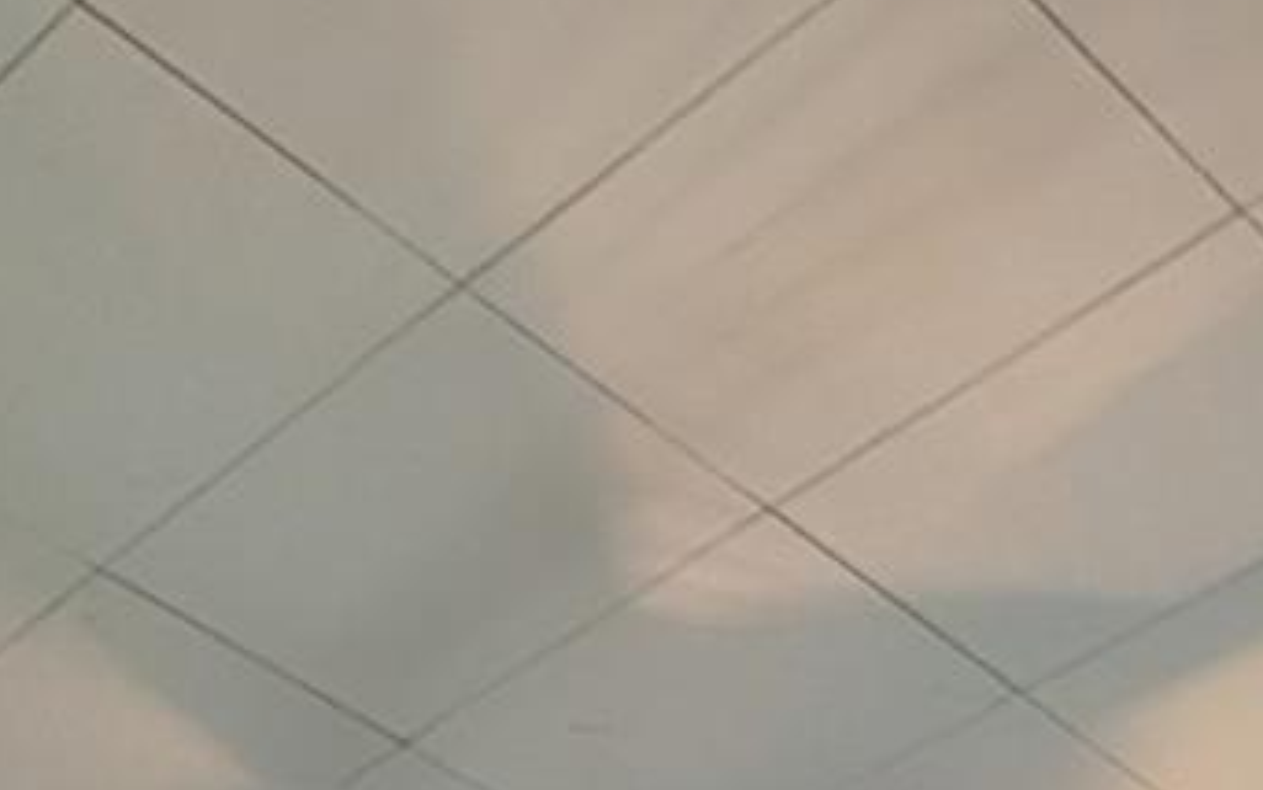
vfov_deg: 9.9
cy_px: 2658
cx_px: -155
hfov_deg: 25.1
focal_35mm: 76
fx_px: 2617
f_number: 1.7
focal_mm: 2.02
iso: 85
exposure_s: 1/60
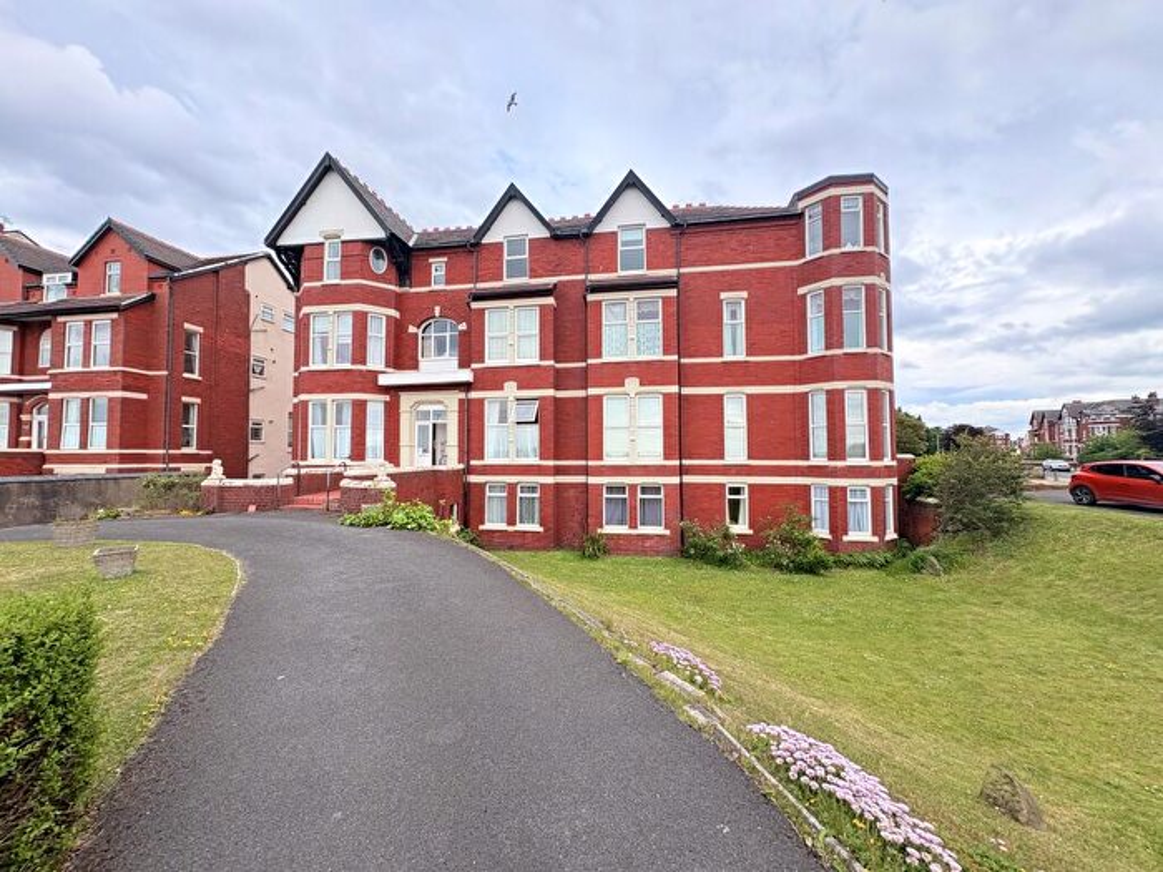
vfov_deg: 85.7
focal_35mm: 14
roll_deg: +0.1
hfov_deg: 102.1
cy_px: 436
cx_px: 582
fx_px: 470
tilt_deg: +5.5
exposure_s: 1/405
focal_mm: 2.22
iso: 40
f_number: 2.2
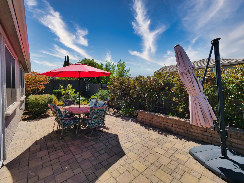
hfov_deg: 102.1
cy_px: 92
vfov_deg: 85.7
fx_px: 99
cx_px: 122
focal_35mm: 14
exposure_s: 1/250
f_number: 9
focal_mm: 7
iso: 100
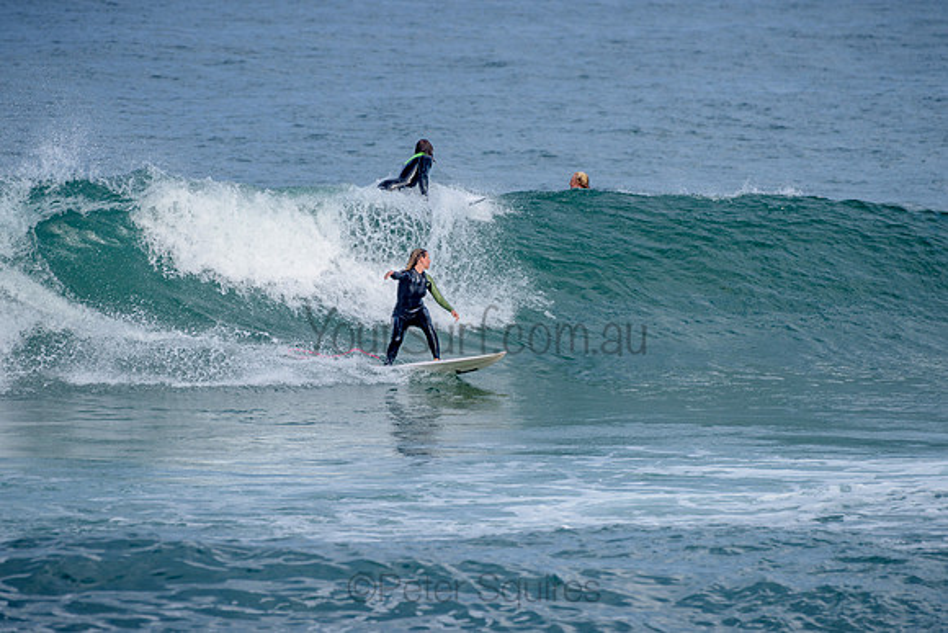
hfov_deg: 3.4
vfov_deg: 2.2
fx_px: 16120
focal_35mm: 612
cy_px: 316
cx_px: 474
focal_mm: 500
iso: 200
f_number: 5.6
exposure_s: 1/1250
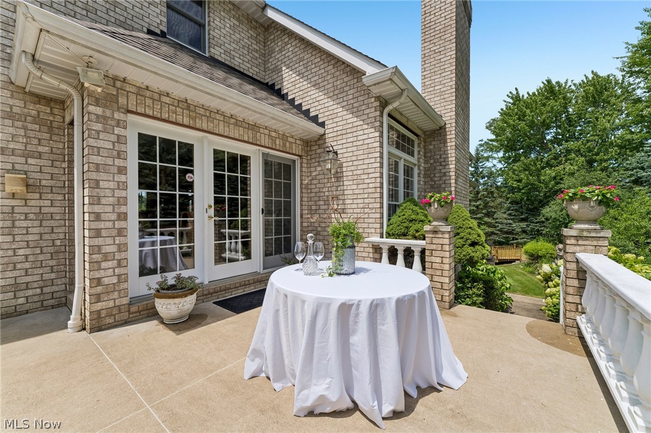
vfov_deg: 81.2
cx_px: 326
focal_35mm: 14
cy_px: 216
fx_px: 253
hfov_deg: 104.3
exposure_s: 1/500
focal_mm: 14
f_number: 8
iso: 200
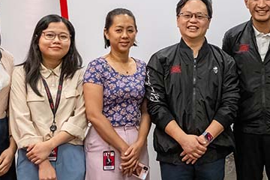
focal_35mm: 56
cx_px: 230
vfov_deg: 24.1
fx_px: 420
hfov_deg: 34.2
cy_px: 111
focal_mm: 21
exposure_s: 1/200
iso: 4500
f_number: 4
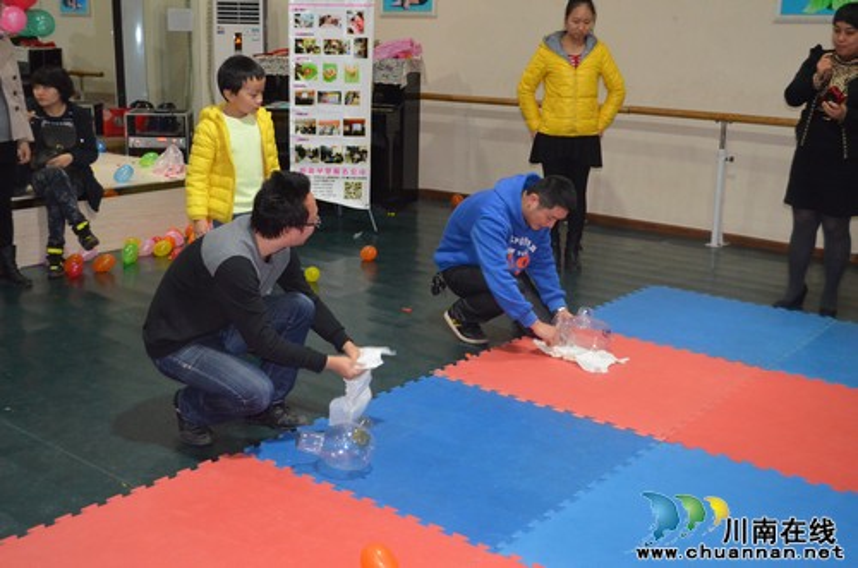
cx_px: 429
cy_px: 284
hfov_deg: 46.5
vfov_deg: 31.7
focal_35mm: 42
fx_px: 999
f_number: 4.5
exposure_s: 1/60
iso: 3200
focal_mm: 28
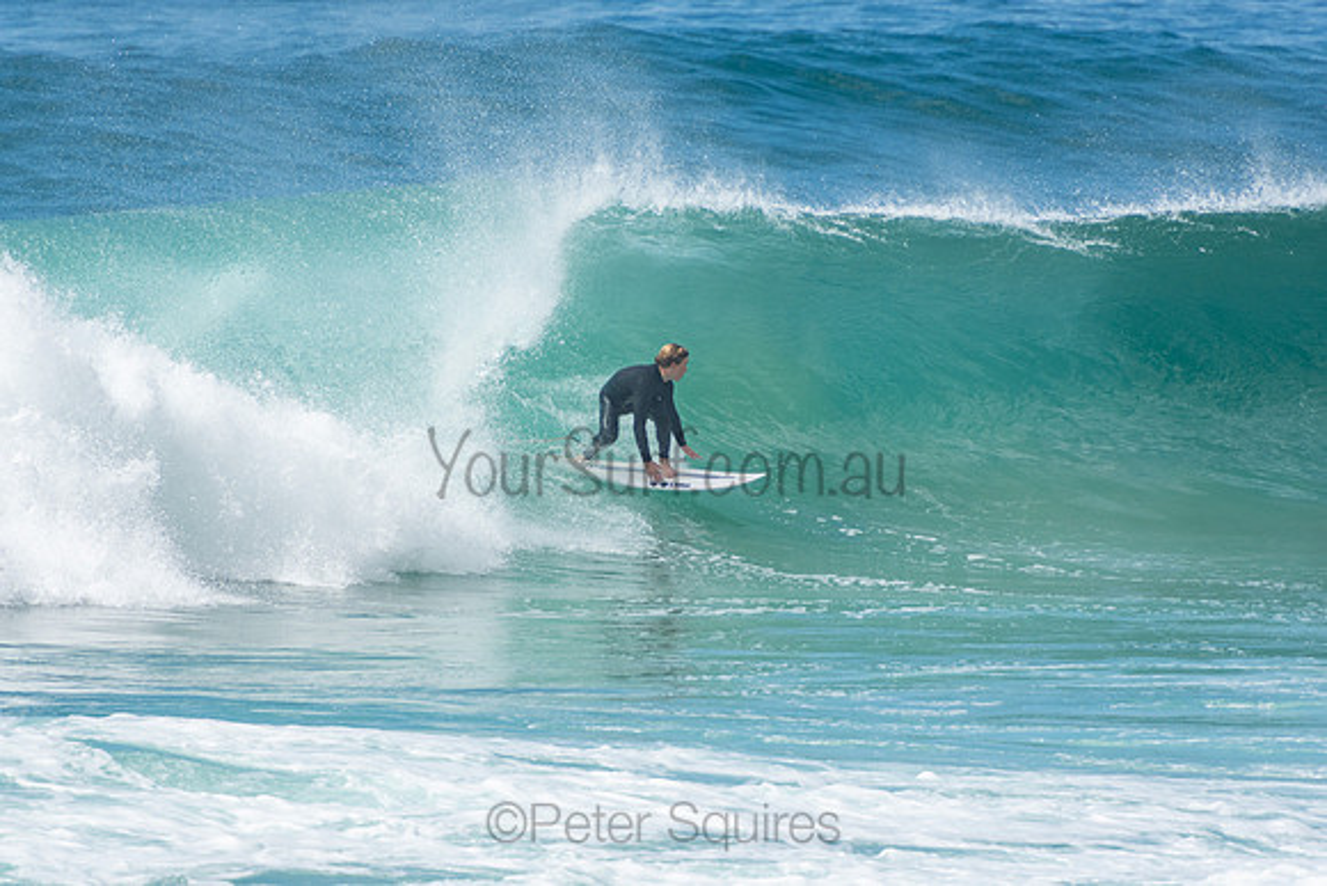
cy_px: 443
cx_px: 664
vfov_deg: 2.3
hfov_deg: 3.4
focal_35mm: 600
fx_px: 22121
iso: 220
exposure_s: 1/1250
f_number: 5.6
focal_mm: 400
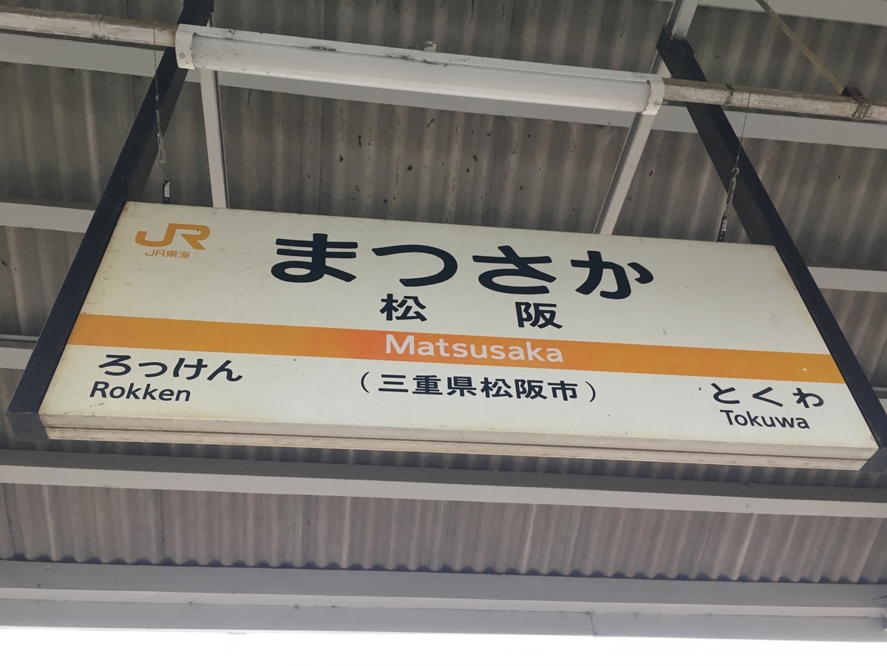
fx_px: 743
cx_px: 444
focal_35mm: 29
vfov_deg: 48.2
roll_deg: +3.3
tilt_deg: +44.5
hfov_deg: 61.7
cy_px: 333
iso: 40
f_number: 2.2
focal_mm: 4.15
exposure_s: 1/30
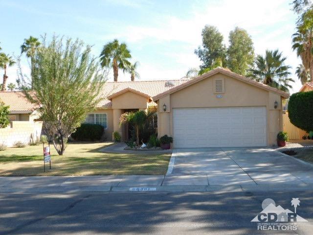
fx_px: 362
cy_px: 118
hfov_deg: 46.8
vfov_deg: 36.0
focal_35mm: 40
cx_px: 156
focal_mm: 7.1
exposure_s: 1/500
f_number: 3.6
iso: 125
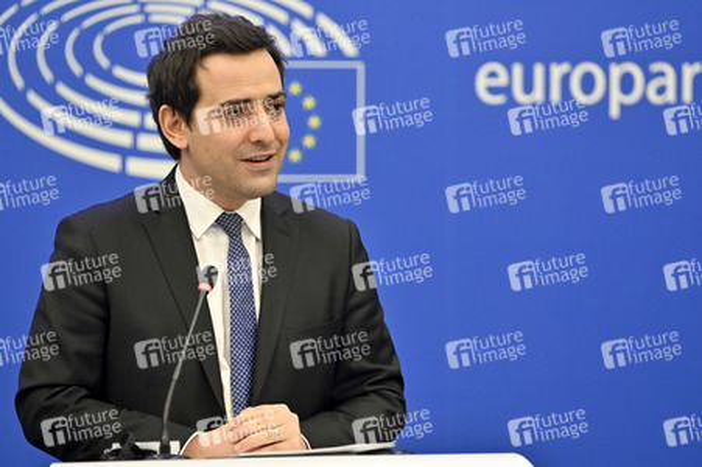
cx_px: 351
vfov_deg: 8.6
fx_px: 3118
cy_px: 234
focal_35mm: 160
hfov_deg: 12.8
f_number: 2.8
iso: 1250
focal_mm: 160
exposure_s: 1/250
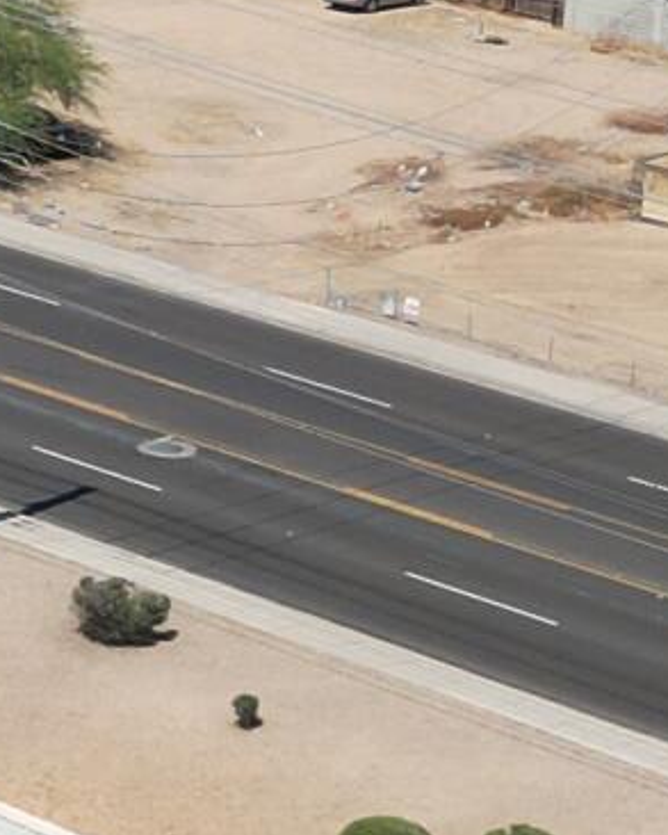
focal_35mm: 192
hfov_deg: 7.7
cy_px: 317
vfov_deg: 10.0
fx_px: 4743
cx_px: -622
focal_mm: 6.72
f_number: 1.7
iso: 100
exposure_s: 1/3000
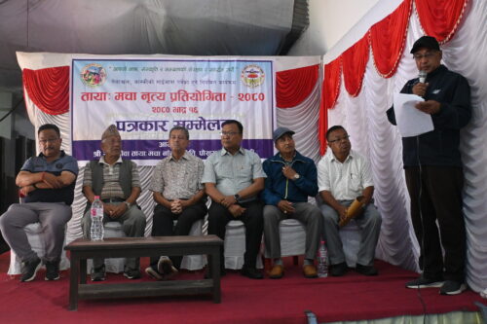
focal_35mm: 38
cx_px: 244
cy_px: 162
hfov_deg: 51.3
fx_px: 507
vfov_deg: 35.5
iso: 3200
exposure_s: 1/100
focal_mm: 25
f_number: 4.2
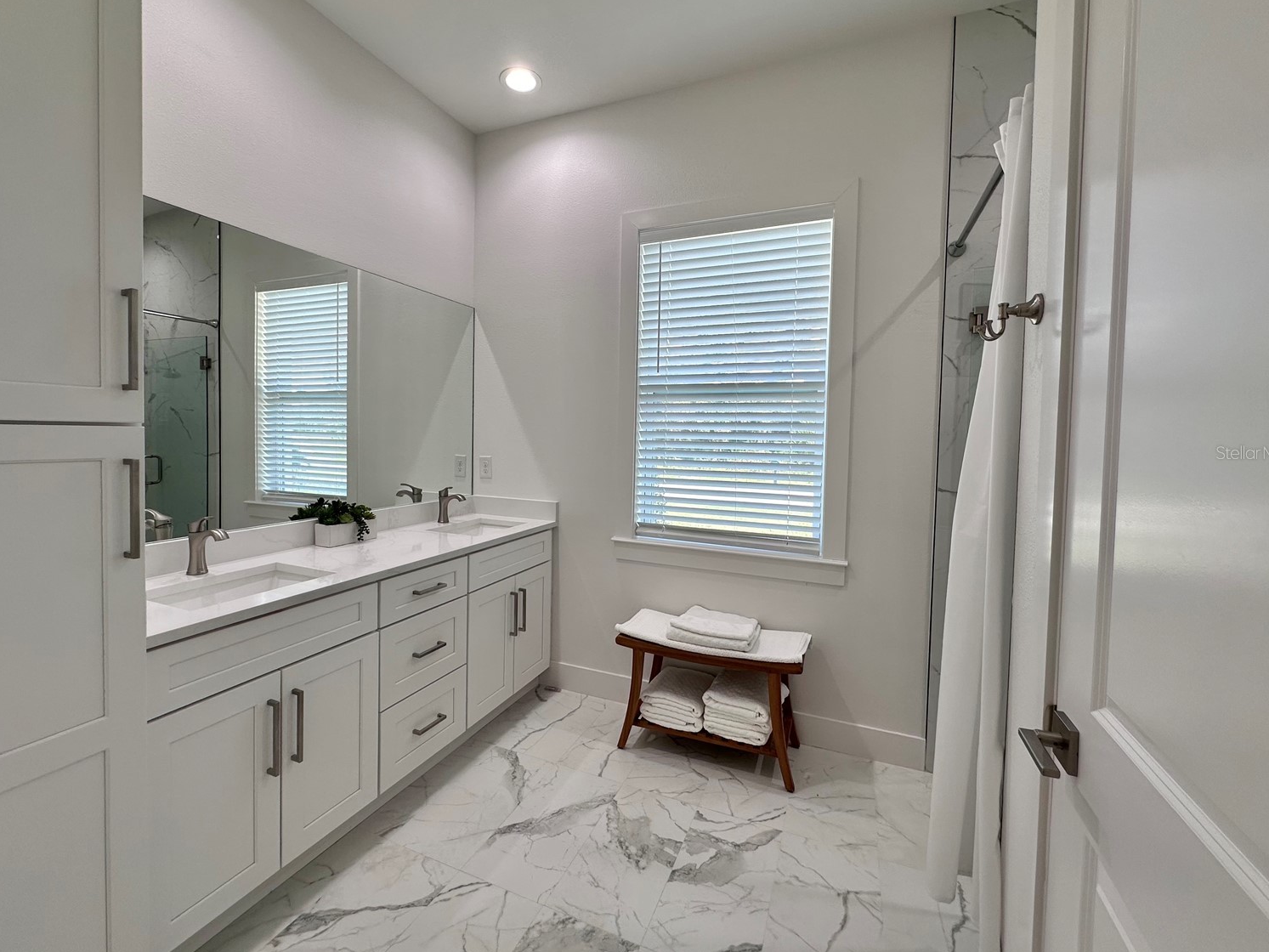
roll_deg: -1.7
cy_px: 452
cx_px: 616
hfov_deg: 98.1
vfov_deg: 81.7
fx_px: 550
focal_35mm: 15
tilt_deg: -1.7
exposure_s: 1/120
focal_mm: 2.22
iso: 50
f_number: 2.2
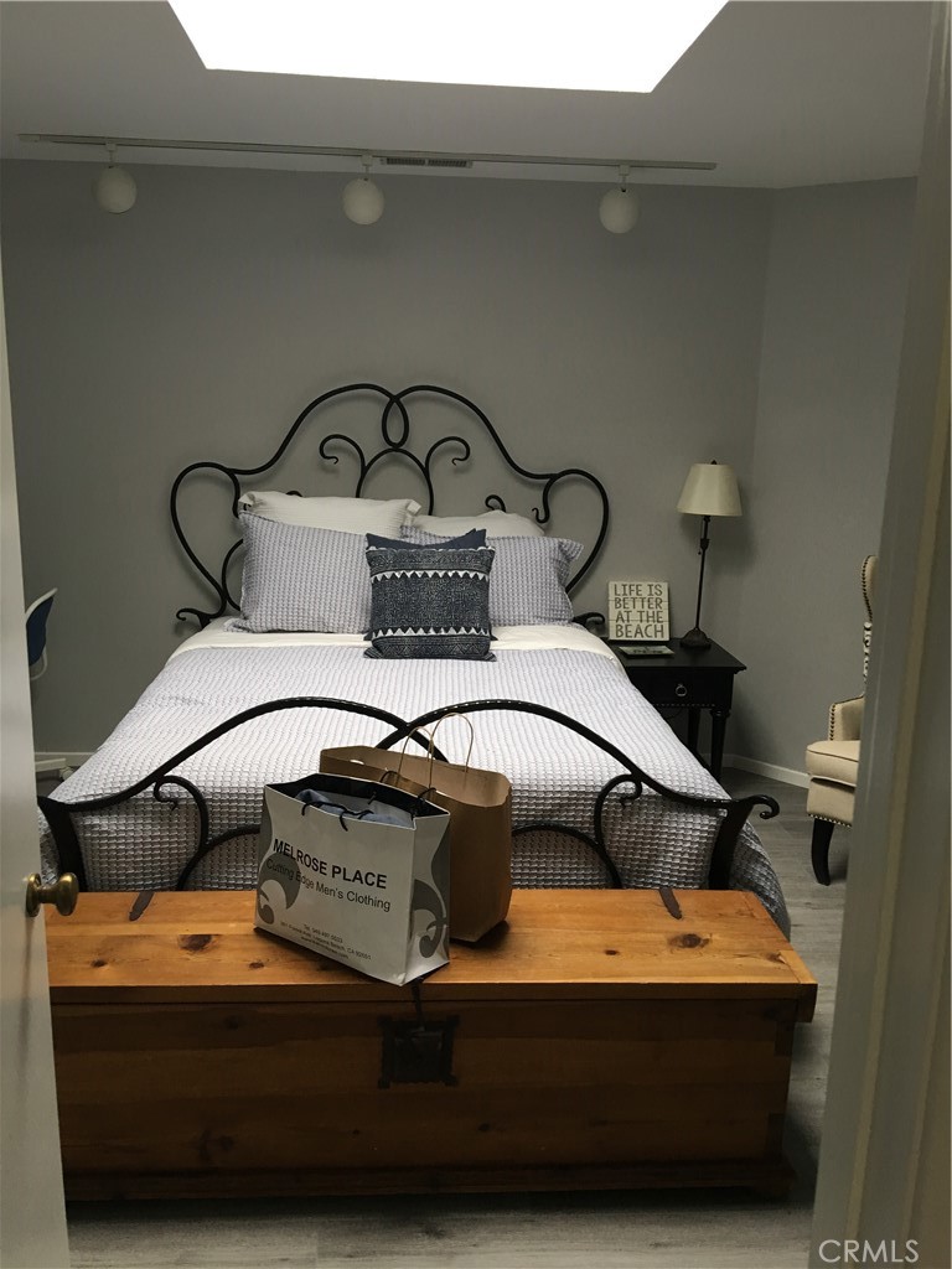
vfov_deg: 61.7
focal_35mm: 29
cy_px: 634
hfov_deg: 48.2
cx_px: 476
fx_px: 1063
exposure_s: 1/15
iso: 32
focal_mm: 4.15
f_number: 2.2
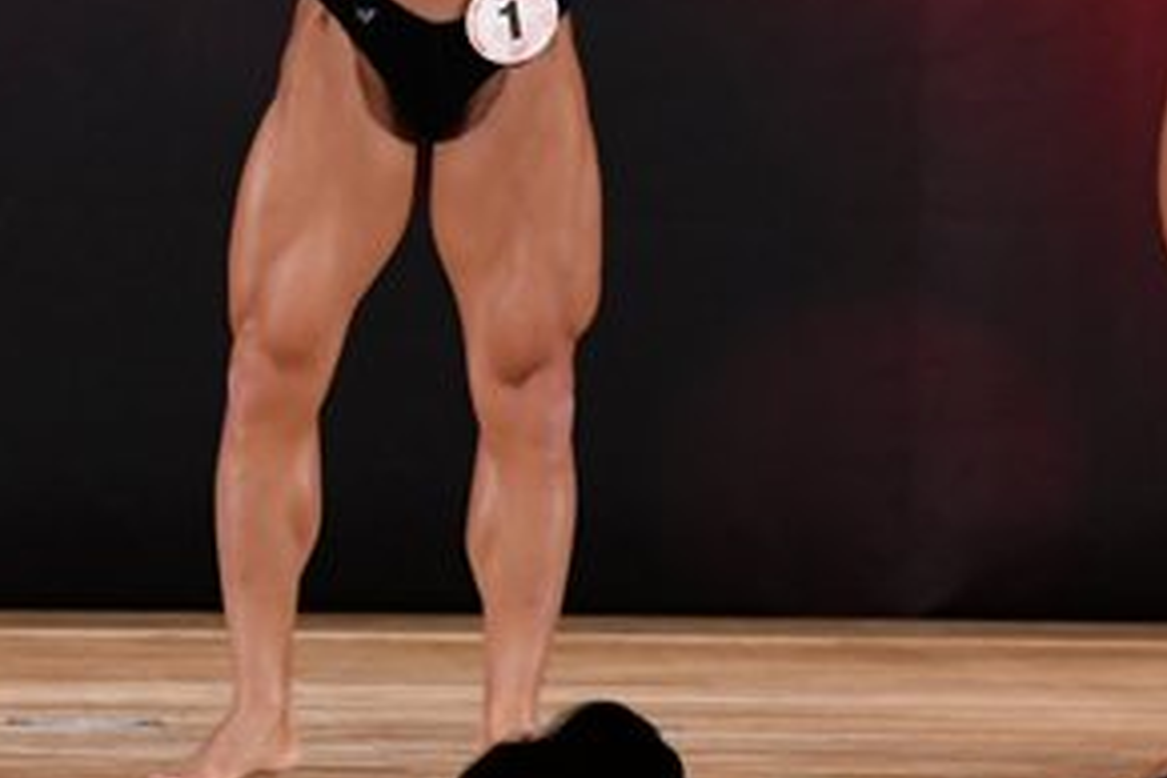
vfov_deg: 2.4
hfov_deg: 3.6
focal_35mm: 577
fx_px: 18703
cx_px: -94
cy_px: -20
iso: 3200
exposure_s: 1/400
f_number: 5.6
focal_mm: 145
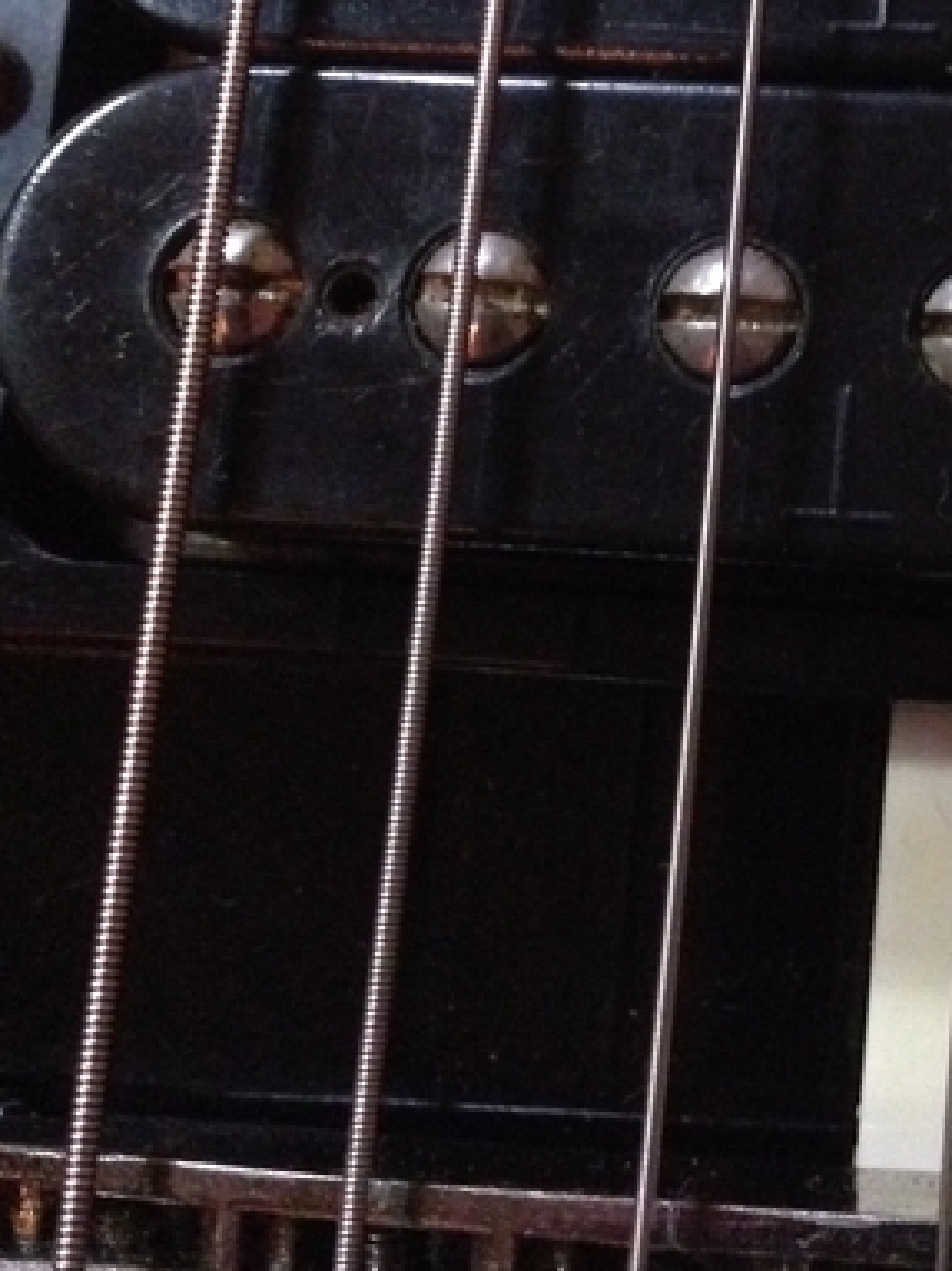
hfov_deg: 20.5
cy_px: 189
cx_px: 982
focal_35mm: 69
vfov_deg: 27.4
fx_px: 2532
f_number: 2.4
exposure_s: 1/17
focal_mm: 4.12
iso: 800
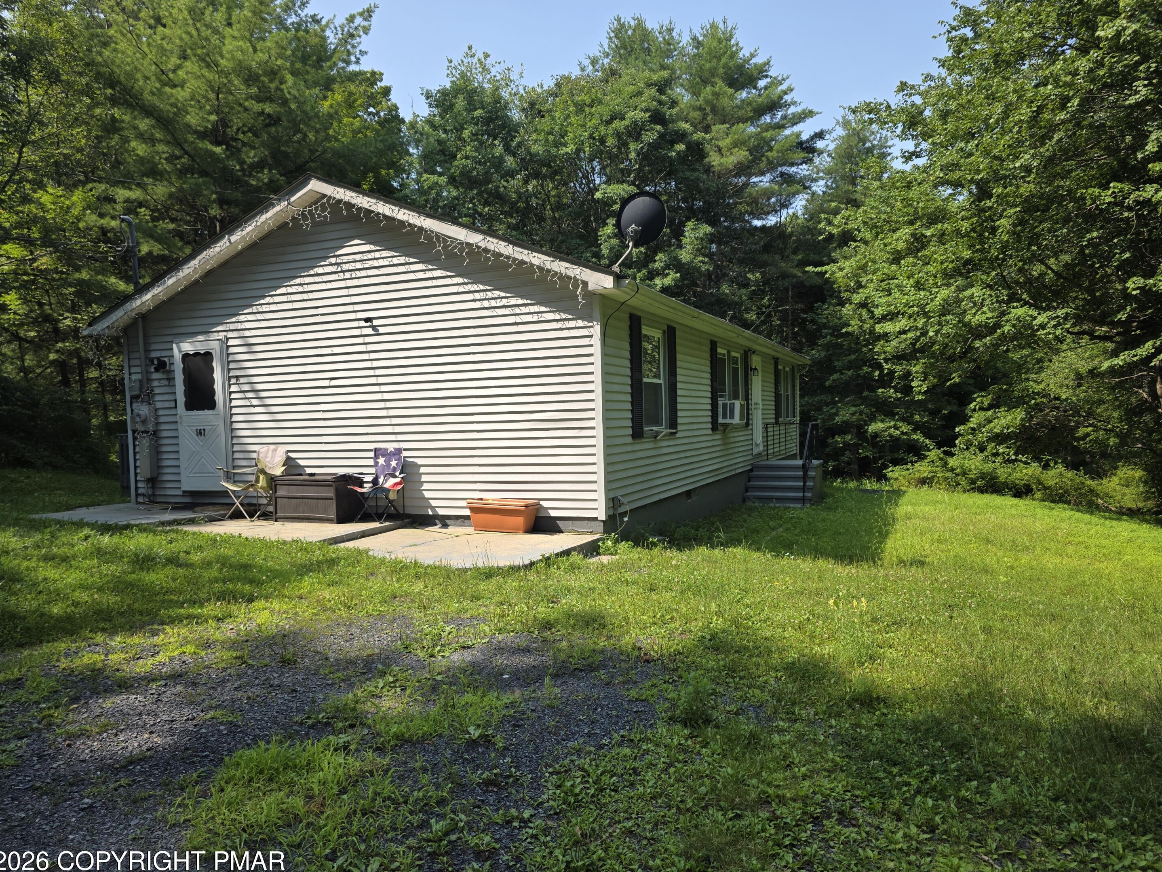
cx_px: 578
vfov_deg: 56.8
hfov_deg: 71.6
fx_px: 806
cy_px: 448
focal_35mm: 24
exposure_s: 1/2859
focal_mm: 6.3
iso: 80
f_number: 1.7
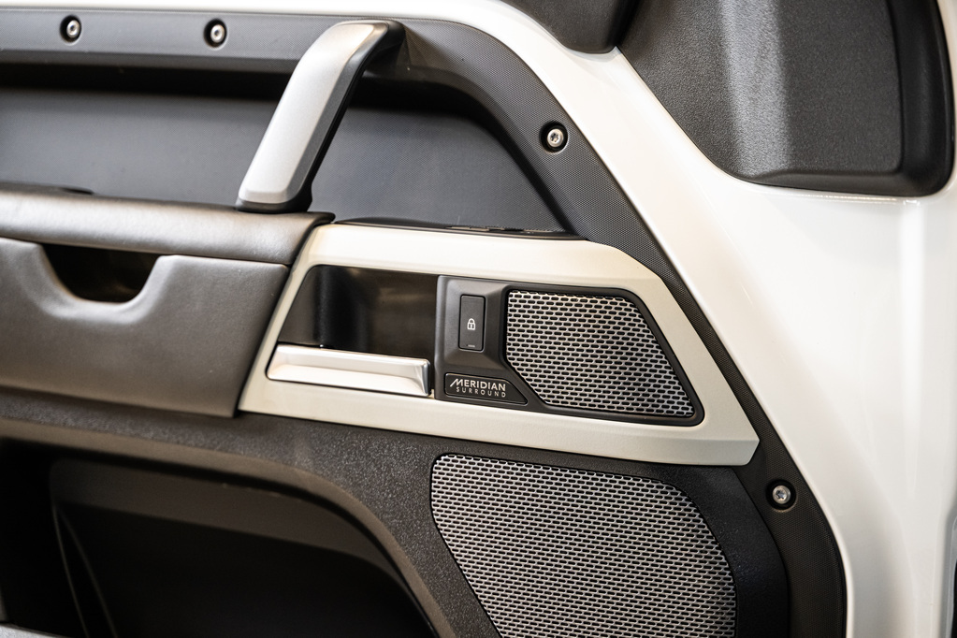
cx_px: 478
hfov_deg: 27.0
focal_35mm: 75
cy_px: 319
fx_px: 1994
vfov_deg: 18.2
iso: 1600
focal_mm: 75
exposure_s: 1/125
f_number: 2.8
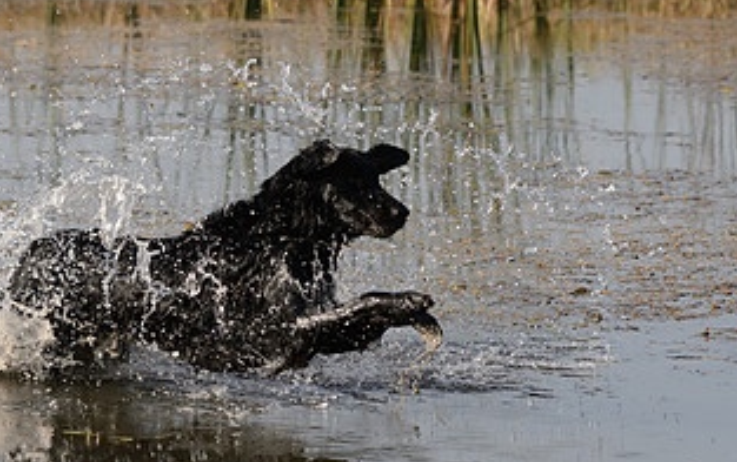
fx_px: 7576
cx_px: 254
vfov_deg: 3.5
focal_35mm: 377
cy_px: 207
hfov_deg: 5.6
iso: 800
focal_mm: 200
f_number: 8
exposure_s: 1/1600
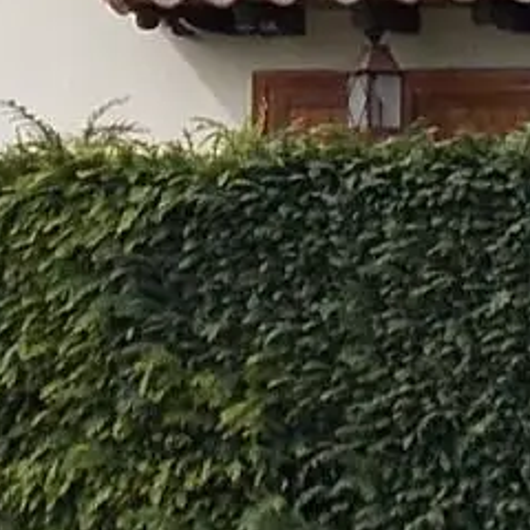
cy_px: -278
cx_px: 391
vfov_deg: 7.1
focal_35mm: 241
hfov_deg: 7.3
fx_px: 4175
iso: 80
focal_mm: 6.9
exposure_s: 1/500
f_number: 3.9
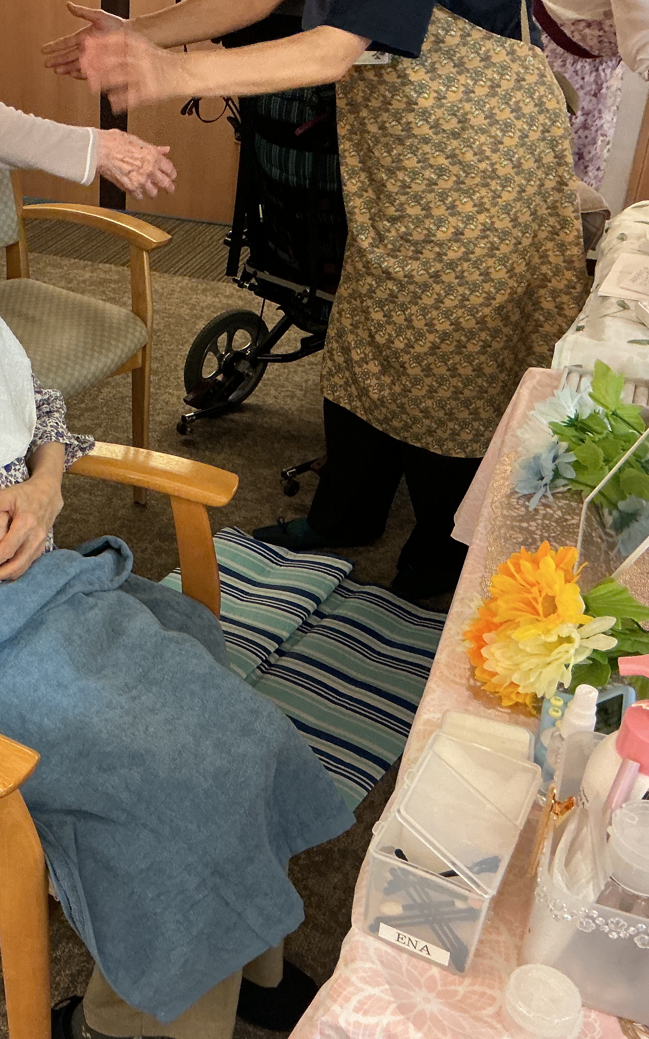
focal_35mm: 42
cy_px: 524
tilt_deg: -30.4
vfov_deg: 47.2
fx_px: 1189
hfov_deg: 29.5
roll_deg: -0.3
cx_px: 93
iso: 160
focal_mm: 3
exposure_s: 1/60
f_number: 1.8
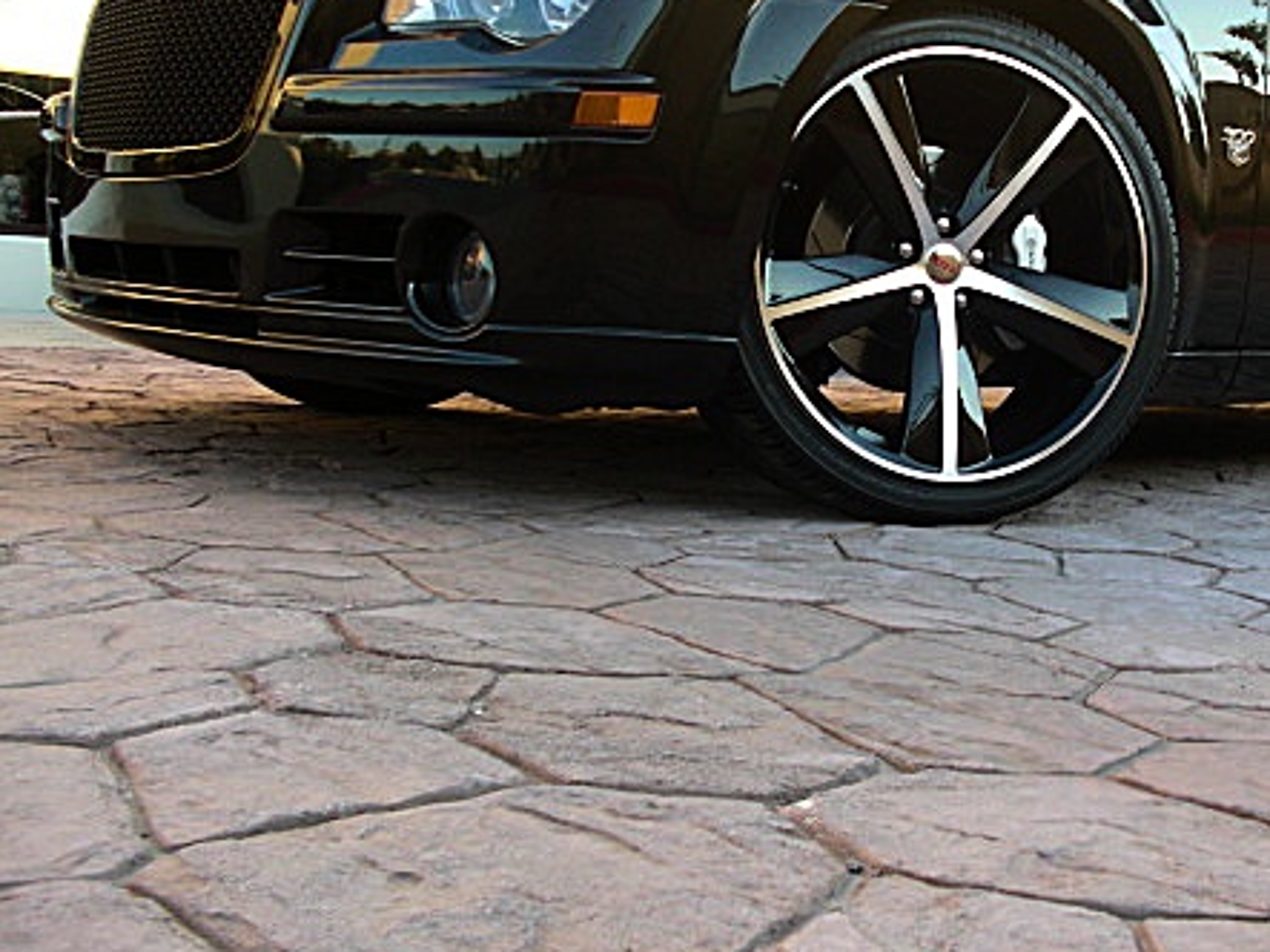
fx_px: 1907
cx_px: 915
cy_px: 373
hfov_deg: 36.2
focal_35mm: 52
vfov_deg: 27.9
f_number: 2.8
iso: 100
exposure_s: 1/100
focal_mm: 6.3
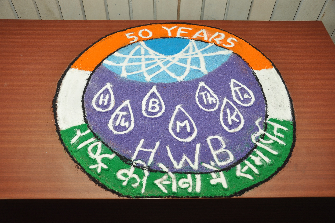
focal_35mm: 33
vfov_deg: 39.9
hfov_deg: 57.3
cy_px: 112
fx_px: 307
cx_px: 168
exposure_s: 1/125
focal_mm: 22
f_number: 5.6
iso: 400
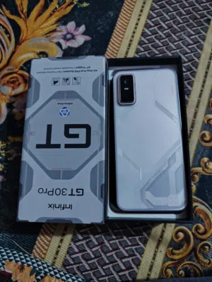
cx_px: 106
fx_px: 196
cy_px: 141
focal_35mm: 24
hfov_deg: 56.8
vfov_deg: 71.6
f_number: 1.75
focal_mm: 5.25
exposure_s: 1/25
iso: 1853
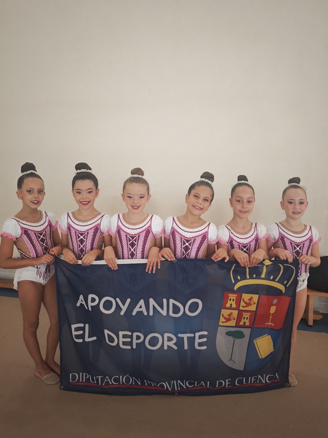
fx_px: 290
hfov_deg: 58.9
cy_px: 219
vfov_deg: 73.9
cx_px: 164
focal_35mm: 23
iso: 200
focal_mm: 6.55
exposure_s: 1/100
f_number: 1.62
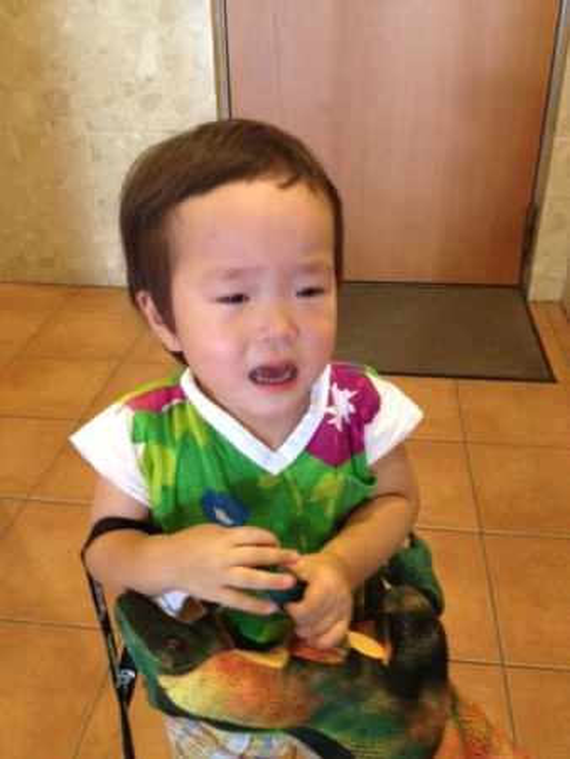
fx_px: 768
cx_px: 285
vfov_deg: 52.6
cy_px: 380
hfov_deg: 40.7
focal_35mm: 35
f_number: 2.4
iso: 400
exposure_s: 1/15
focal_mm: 4.28
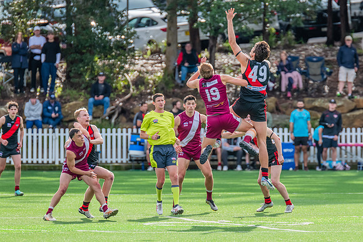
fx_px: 5370
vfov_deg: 2.6
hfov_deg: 3.9
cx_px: 221
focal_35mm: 532
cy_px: 137
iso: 800
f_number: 6.3
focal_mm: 420
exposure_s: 1/1250
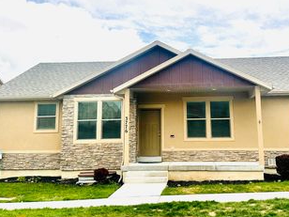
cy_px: 82
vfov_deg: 36.6
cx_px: 170
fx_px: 326
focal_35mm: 39
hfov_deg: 47.6
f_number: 1.78
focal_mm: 6.86
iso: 80
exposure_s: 1/8929
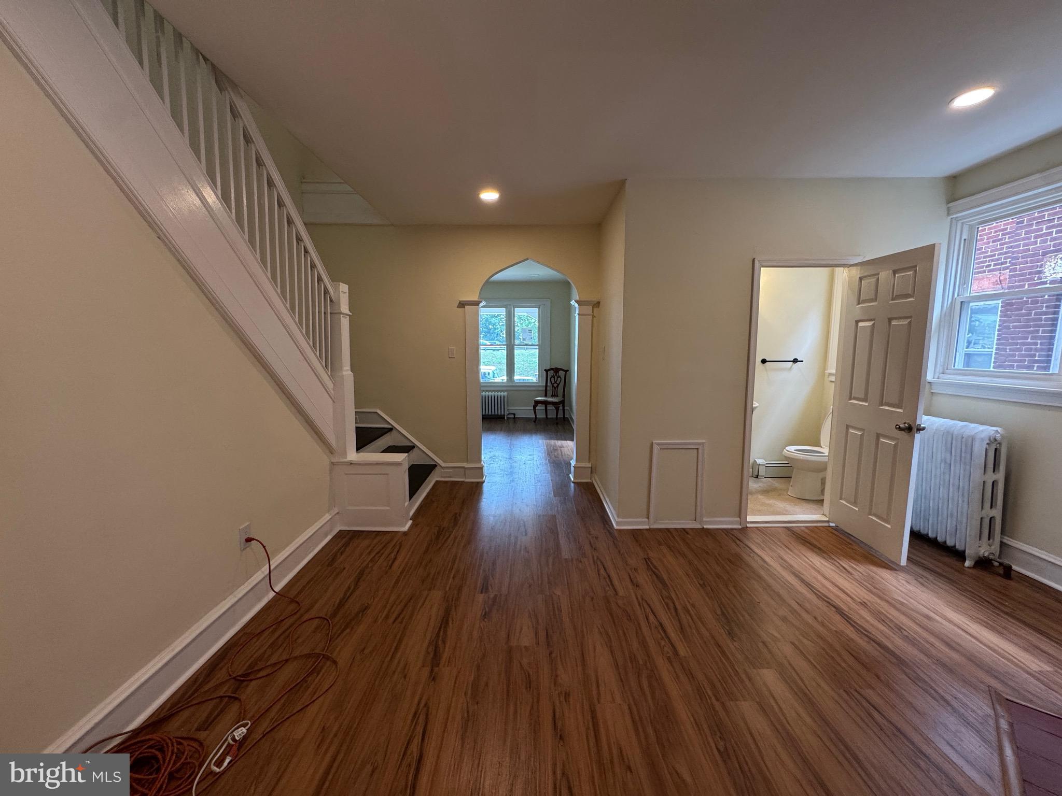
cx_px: 531
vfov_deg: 85.7
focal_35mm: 14
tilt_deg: -7.1
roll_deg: -0.3
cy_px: 398
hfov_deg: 102.1
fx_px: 430
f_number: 2.2
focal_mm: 2.22
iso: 200
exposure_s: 1/120
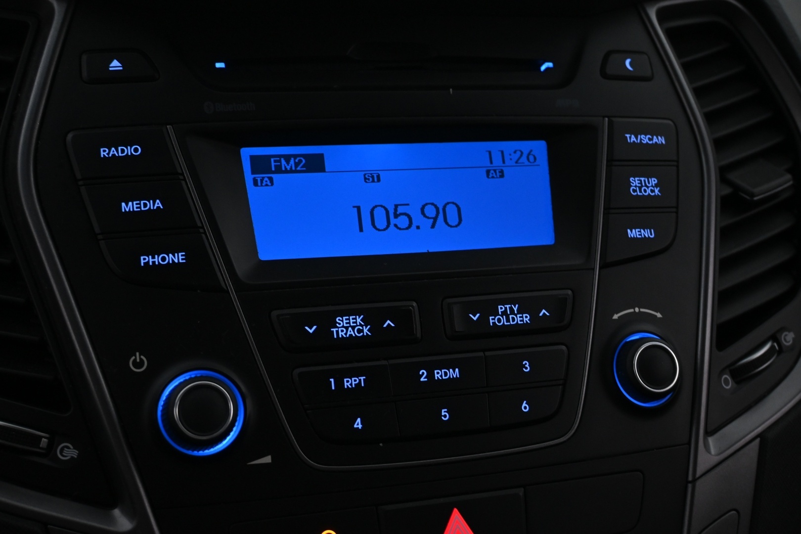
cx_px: 400
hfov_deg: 43.6
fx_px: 1001
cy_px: 267
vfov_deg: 29.9
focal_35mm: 45
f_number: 4.8
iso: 1800
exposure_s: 1/50
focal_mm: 30
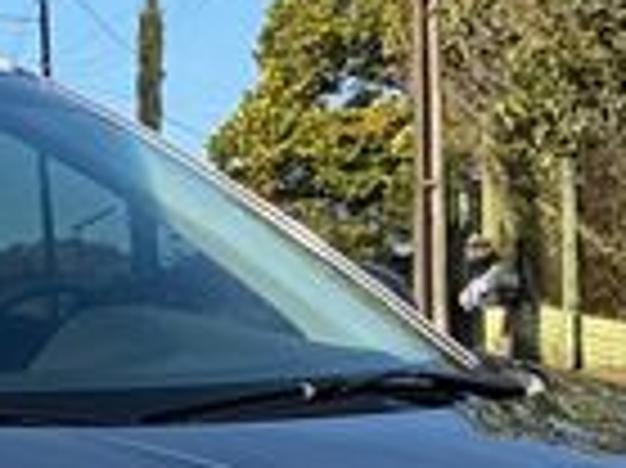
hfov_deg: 13.6
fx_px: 2530
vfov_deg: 10.2
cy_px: 729
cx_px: -171
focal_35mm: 140
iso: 80
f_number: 1.78
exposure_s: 1/2299
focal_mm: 6.76
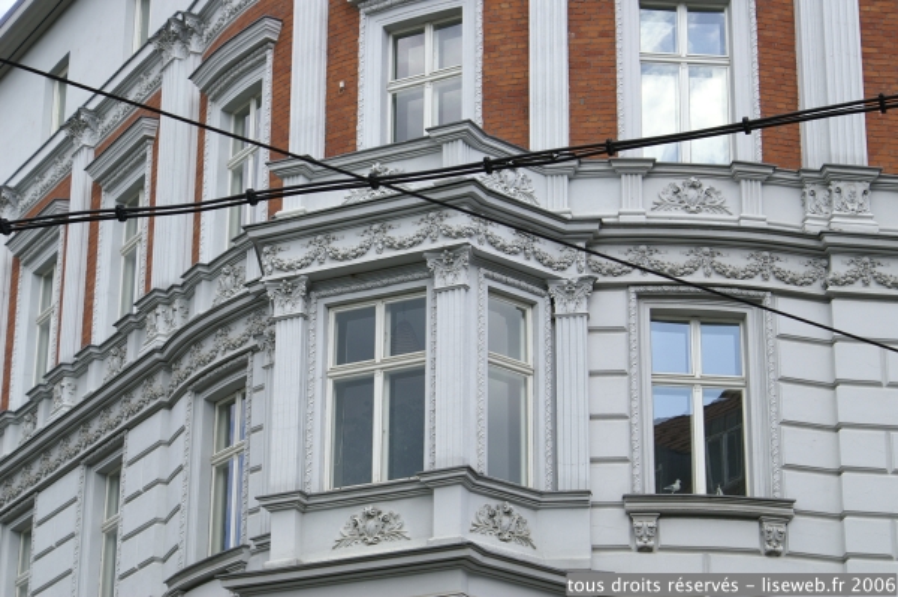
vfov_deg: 15.2
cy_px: 298
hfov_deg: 22.6
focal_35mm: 90
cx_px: 449
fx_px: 2243
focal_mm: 60
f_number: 7.1
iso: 100
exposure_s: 1/125
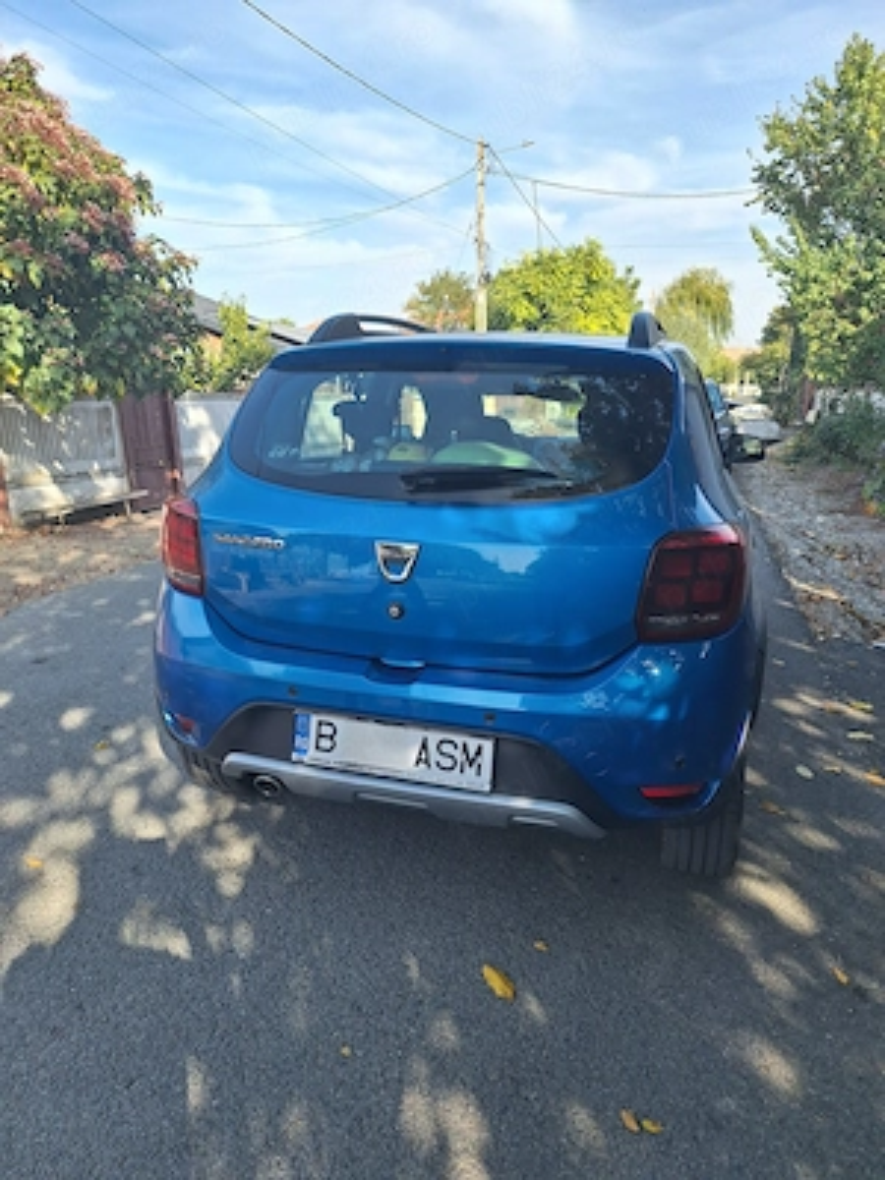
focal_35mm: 23
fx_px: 784
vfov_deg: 73.9
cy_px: 590
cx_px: 442
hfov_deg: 58.9
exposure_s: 1/1111
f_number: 1.8
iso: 40
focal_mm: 5.54
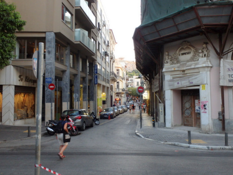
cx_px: 116
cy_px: 88
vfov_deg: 46.8
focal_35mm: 30
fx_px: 202
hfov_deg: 60.0
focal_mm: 5.4
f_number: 4.1
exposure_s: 1/30
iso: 250
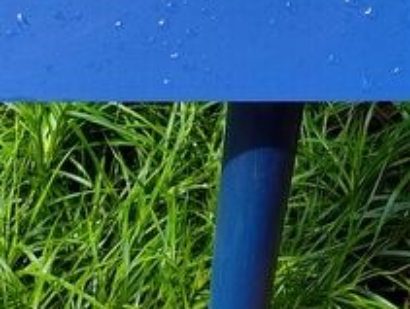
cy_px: -95
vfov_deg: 16.1
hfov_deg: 22.5
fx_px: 1032
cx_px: 187
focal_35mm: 87
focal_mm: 5.56
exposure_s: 1/552
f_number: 1.8
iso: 100
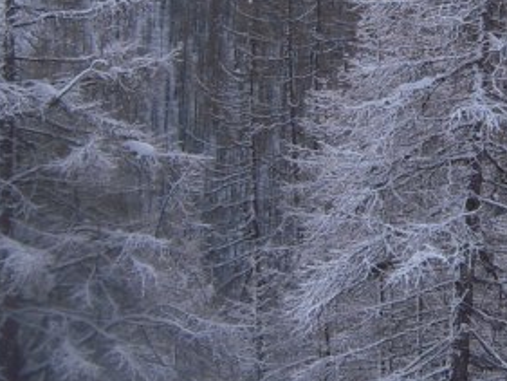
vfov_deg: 14.4
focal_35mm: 102
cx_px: 558
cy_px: 51
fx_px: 1495
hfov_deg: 18.5
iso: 100
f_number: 5.4
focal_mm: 5
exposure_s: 1/640
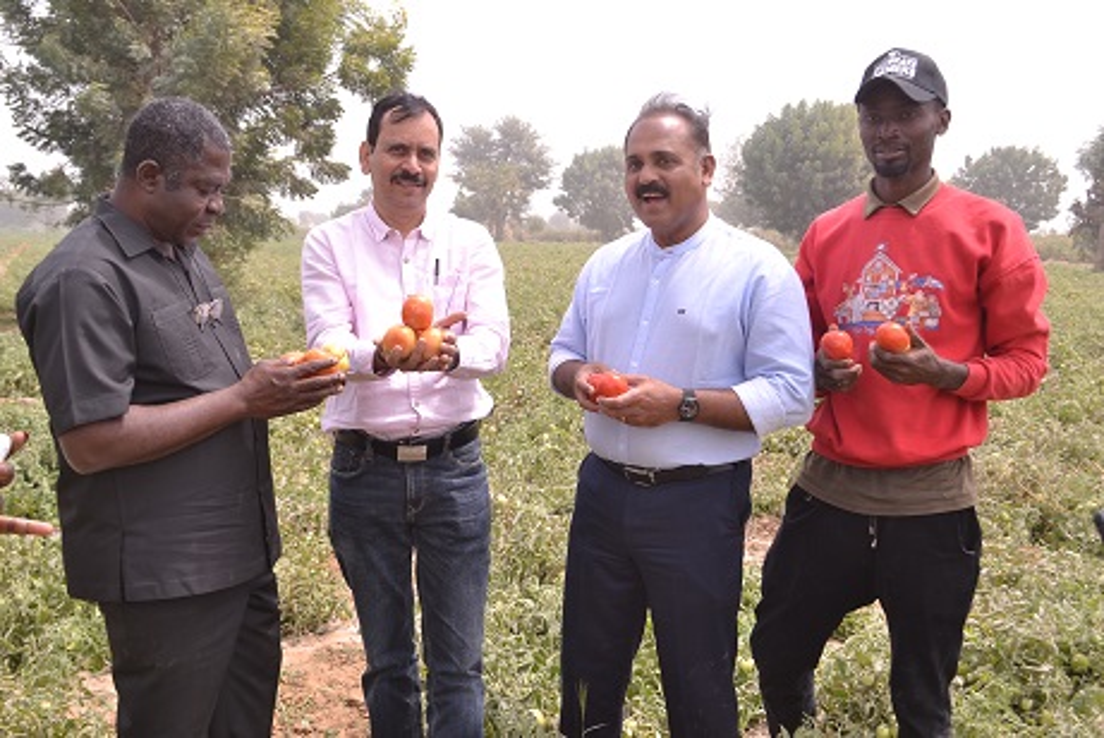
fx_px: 1197
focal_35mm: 39
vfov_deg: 34.3
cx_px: 552
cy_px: 369
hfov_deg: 49.5
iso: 100
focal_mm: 26
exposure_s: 1/100
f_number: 8
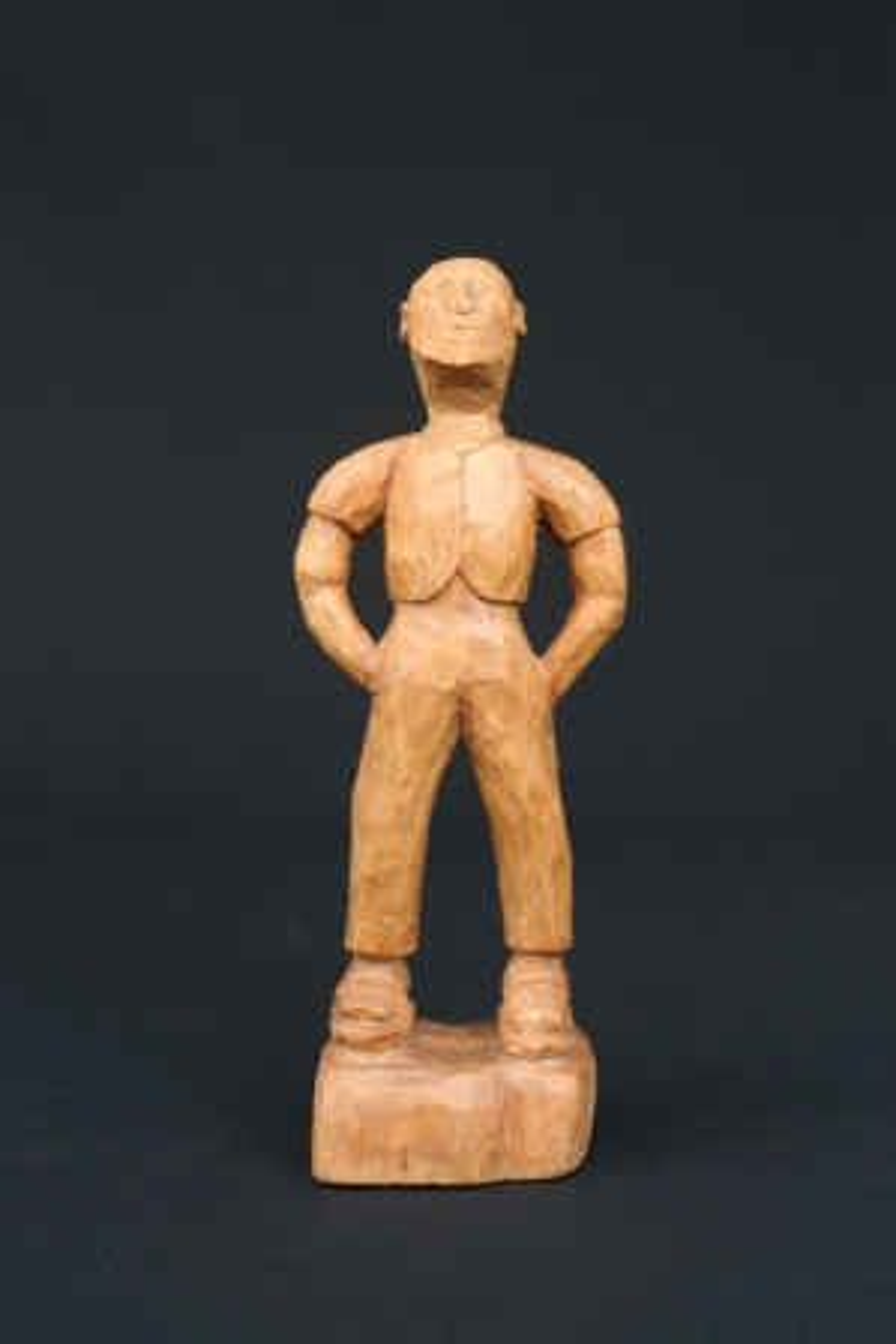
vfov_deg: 39.6
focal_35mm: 50
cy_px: 672
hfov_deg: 27.0
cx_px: 448
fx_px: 1865
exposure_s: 1/25
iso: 100
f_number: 6.3
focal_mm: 50
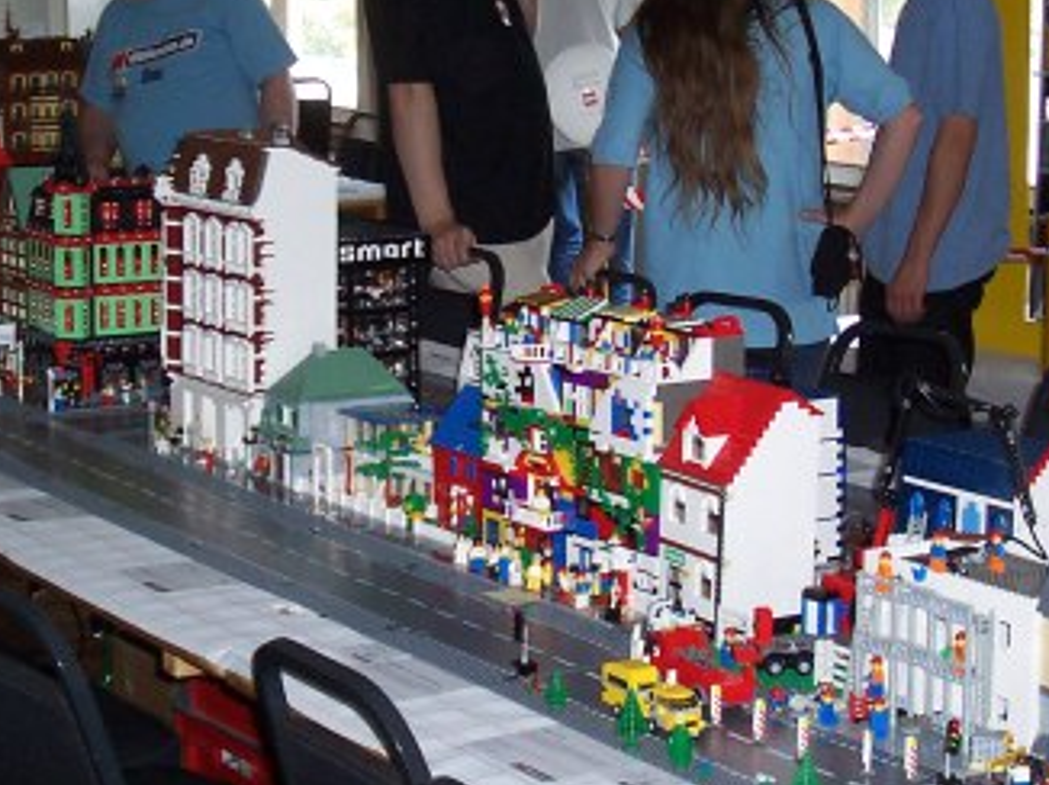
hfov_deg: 22.8
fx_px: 2604
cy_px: 298
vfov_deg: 17.1
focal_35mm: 86
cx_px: 467
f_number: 3
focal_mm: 7
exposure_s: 1/60
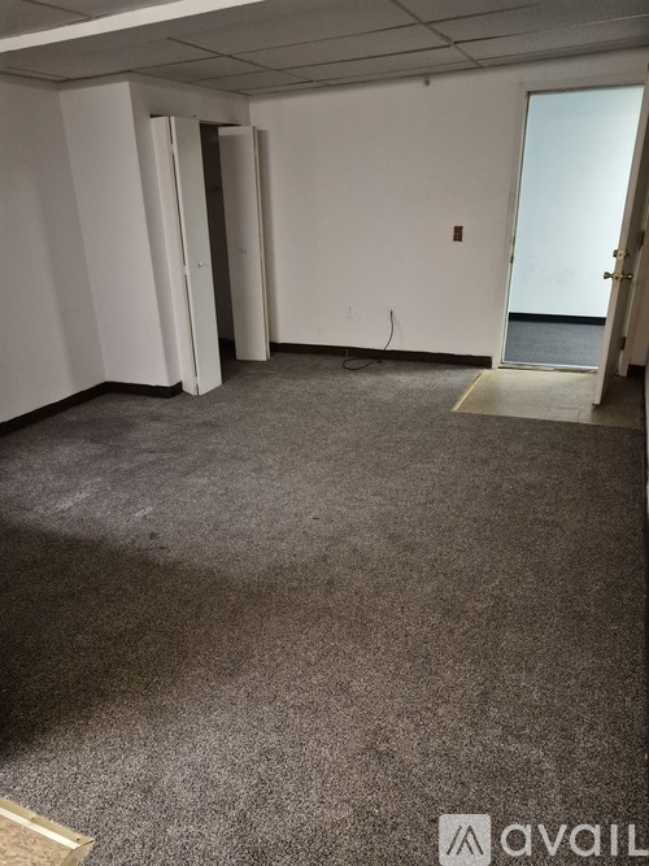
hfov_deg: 58.9
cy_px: 433
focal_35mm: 23
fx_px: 575
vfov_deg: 73.9
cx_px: 324
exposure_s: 1/120
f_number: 1.8
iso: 2000
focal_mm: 5.4
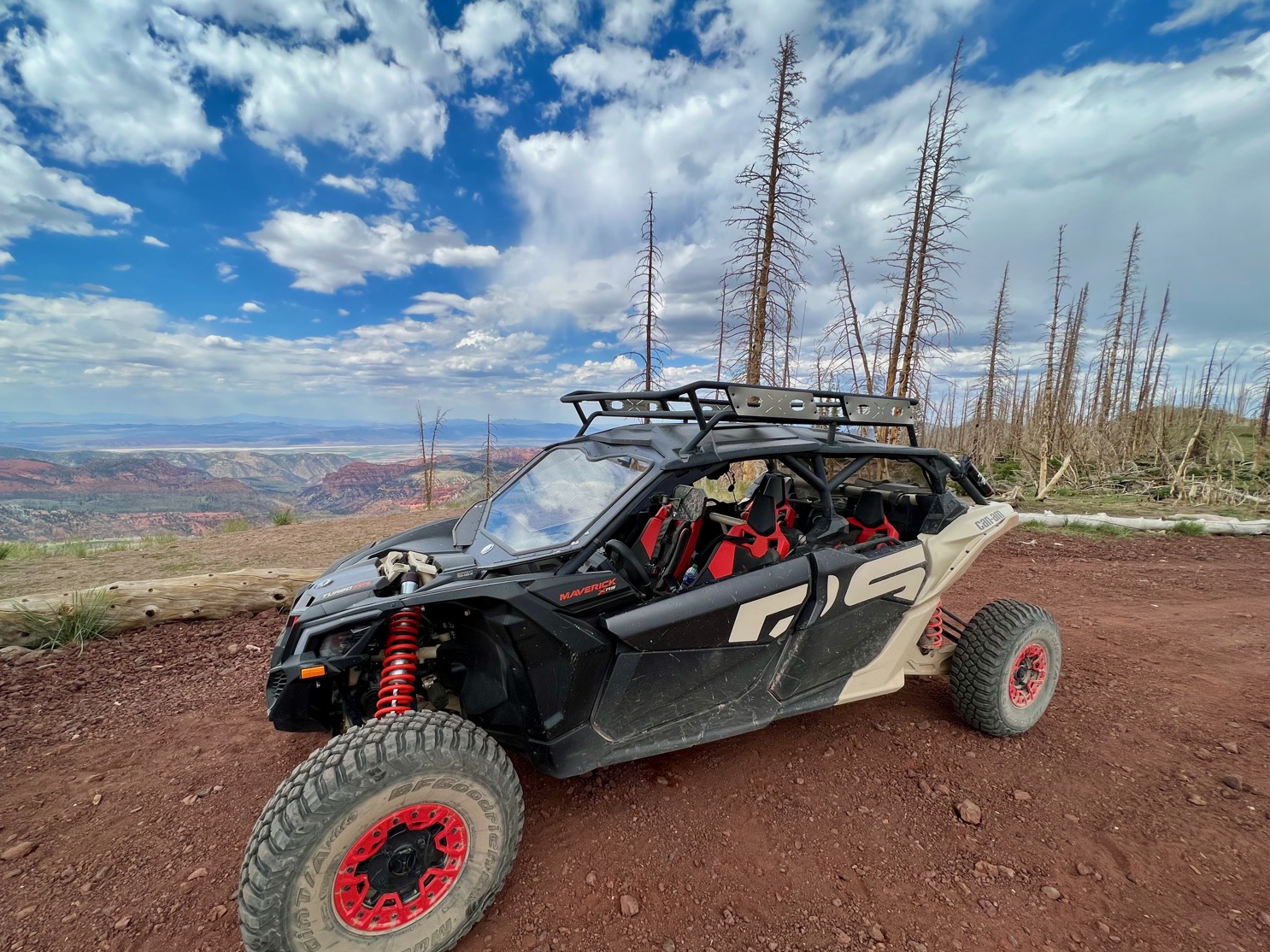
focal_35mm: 14
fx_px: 514
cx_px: 606
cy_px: 504
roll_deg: -1.2
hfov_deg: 102.0
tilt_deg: -10.5
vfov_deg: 85.6
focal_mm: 1.57
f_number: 1.8
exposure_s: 1/1698
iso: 32
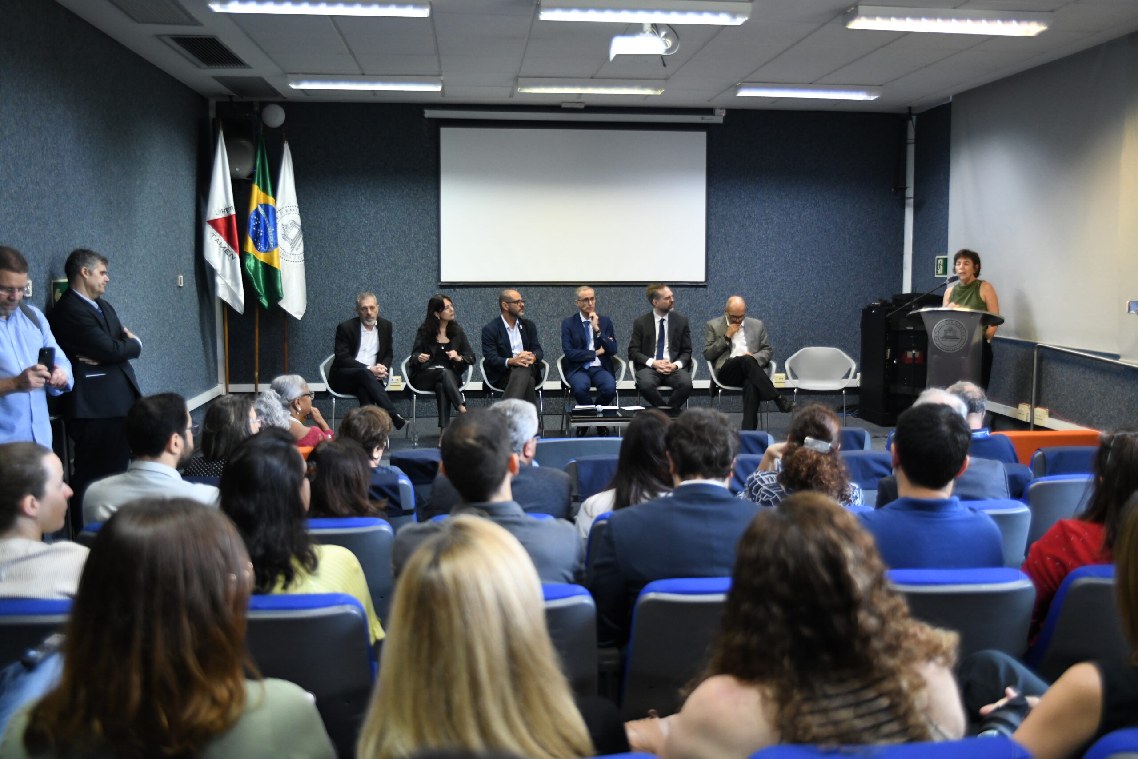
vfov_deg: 42.3
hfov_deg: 60.3
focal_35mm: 31
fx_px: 980
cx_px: 569
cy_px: 380
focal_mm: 31
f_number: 2.8
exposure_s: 1/200
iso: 2500
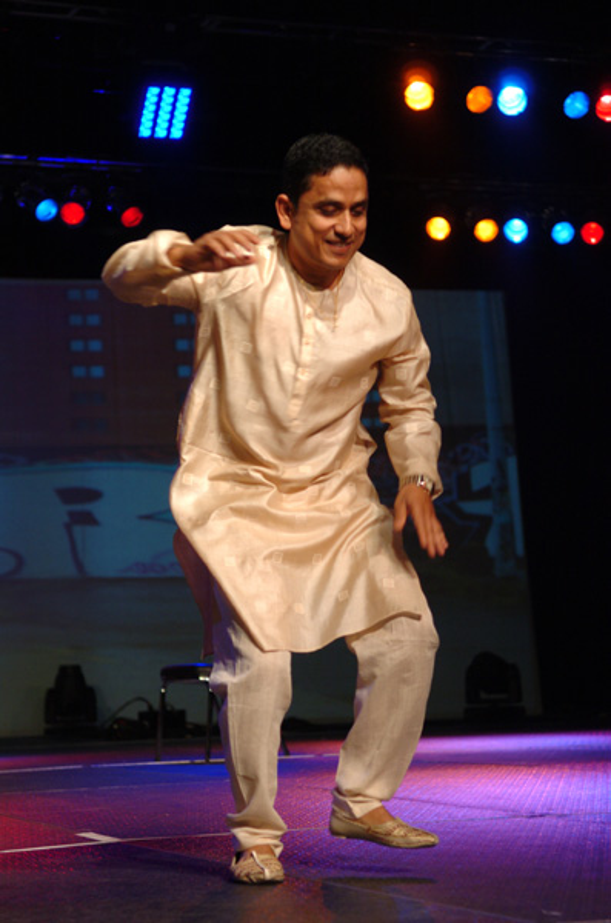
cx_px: 306
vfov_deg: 24.7
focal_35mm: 82
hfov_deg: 16.5
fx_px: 2111
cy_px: 462
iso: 400
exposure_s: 1/125
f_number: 2.8
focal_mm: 55
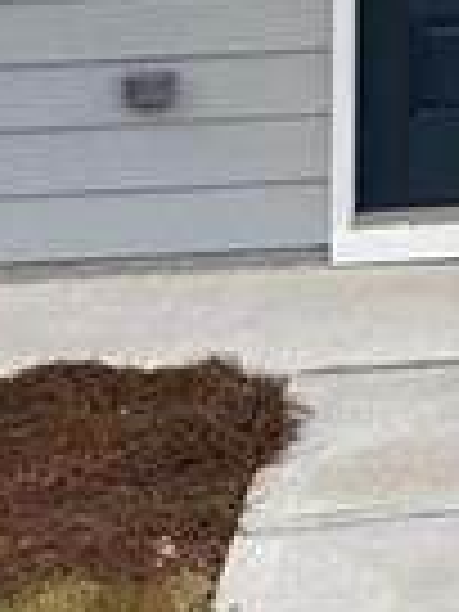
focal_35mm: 136
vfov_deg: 12.8
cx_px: 770
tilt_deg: +8.2
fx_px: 2404
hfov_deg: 10.4
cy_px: -590
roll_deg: +1.9
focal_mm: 6.86
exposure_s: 1/767
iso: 80
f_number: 1.78
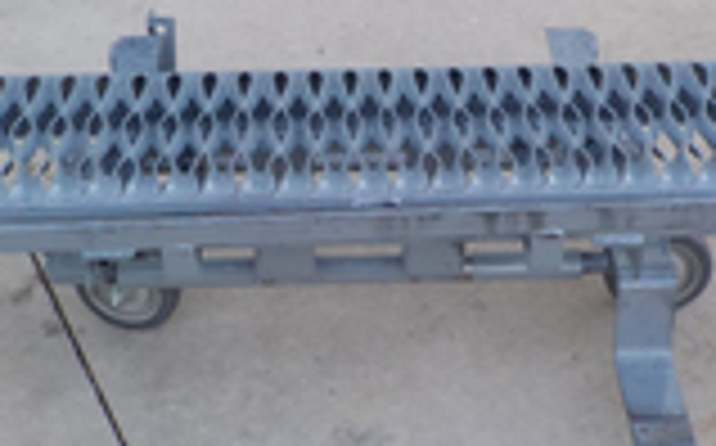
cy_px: 95
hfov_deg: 25.9
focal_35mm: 80
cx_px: 365
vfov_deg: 16.2
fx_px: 1559
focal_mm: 4.1
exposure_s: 1/30
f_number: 3.3
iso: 140
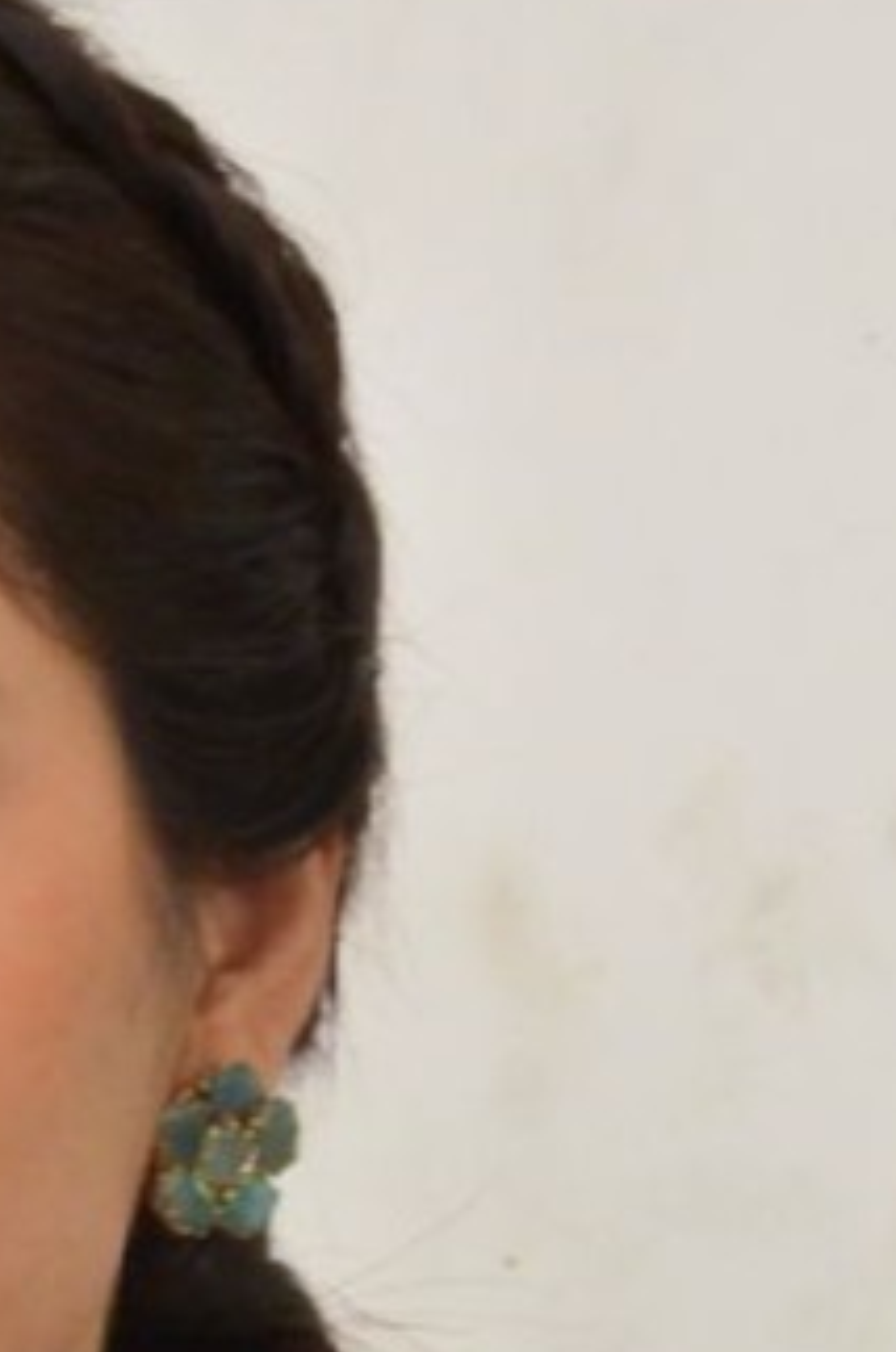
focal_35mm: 365
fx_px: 13684
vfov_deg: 5.5
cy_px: 2765
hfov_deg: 3.7
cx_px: -833
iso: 2000
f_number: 8
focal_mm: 52
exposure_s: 1/125
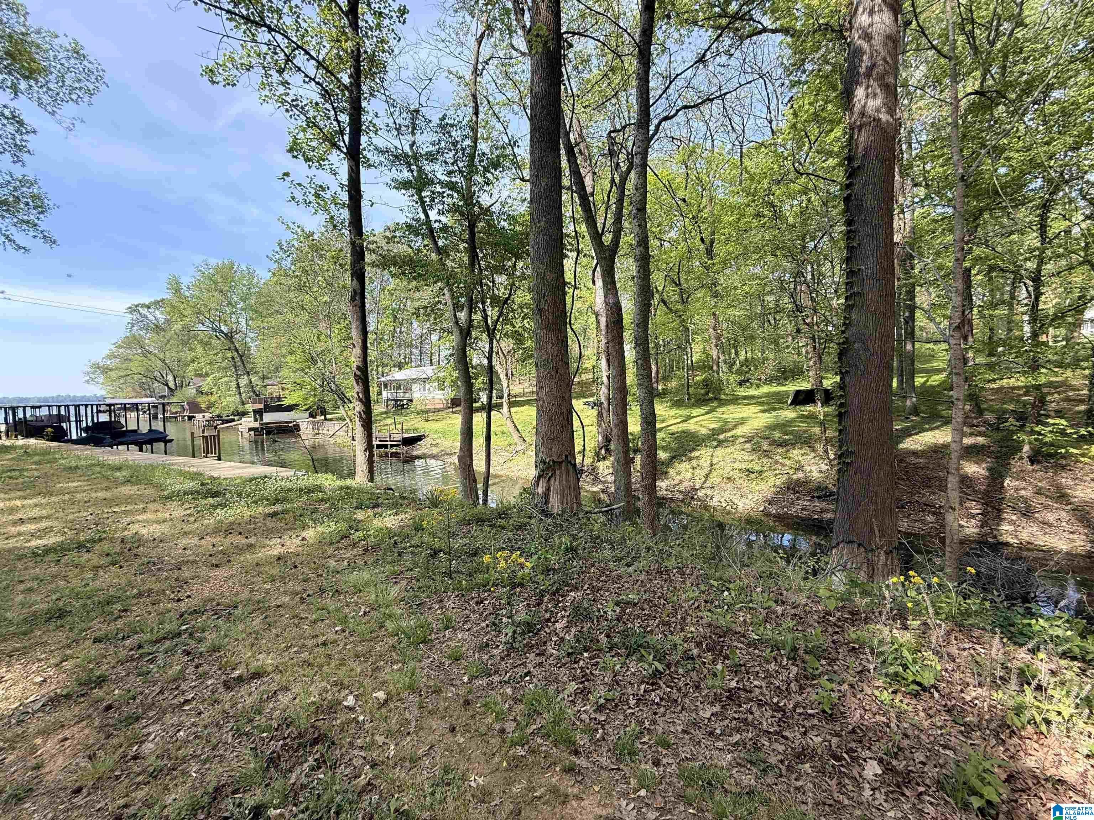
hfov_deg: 102.1
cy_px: 410
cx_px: 547
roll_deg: +1.7
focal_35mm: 14
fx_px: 442
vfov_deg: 85.7
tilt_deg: -2.8
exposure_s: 1/579
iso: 64
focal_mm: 2.22
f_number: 2.2
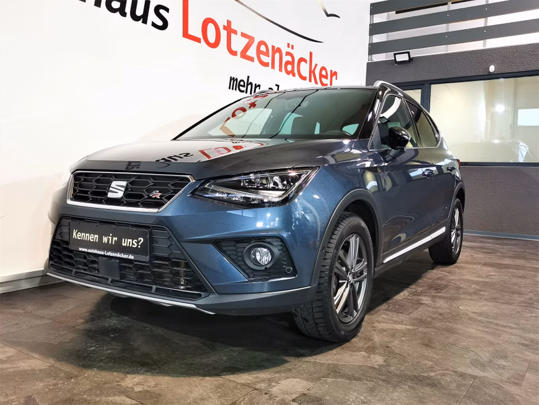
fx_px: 483
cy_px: 202
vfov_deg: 45.4
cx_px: 270
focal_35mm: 31
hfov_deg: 58.4
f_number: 1.8
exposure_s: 1/50
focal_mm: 5.58
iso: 250
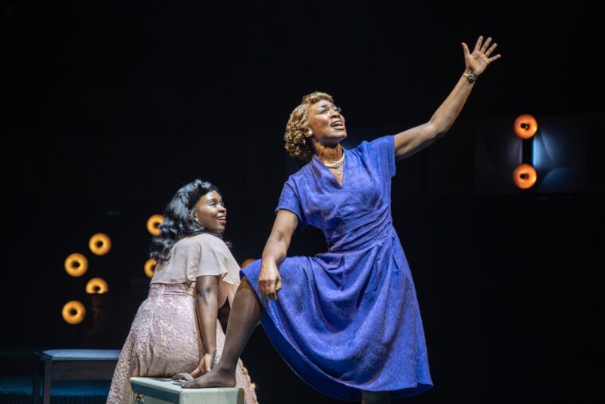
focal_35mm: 70
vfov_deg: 19.5
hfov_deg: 28.8
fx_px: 1177
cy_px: 202
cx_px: 302
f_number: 4
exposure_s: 1/250
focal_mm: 70
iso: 1600
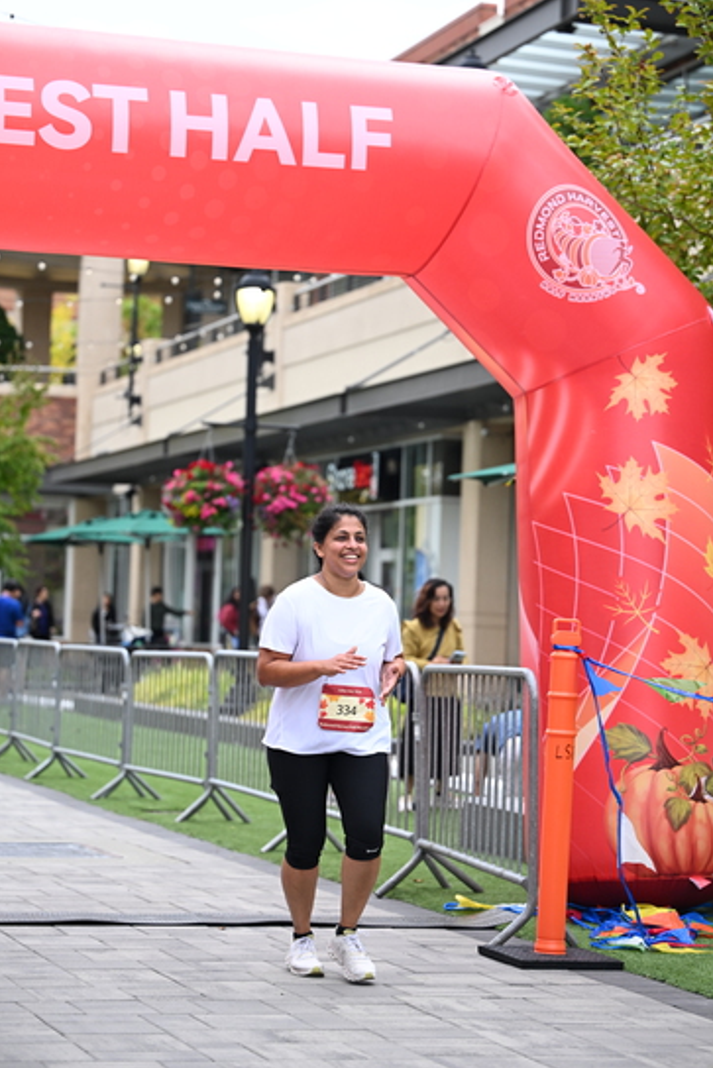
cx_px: 356
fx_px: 2553
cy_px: 536
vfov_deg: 23.6
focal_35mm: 86
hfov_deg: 15.9
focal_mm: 85
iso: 640
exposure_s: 1/2000
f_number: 2.8
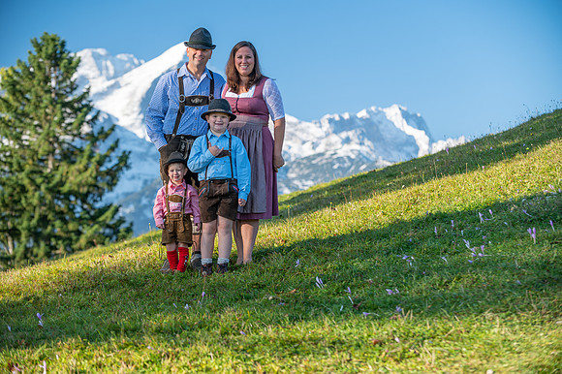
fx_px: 1529
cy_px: 187
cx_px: 281
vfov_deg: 13.9
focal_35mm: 98
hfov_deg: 20.8
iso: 100
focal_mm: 98
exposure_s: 1/200
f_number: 3.5
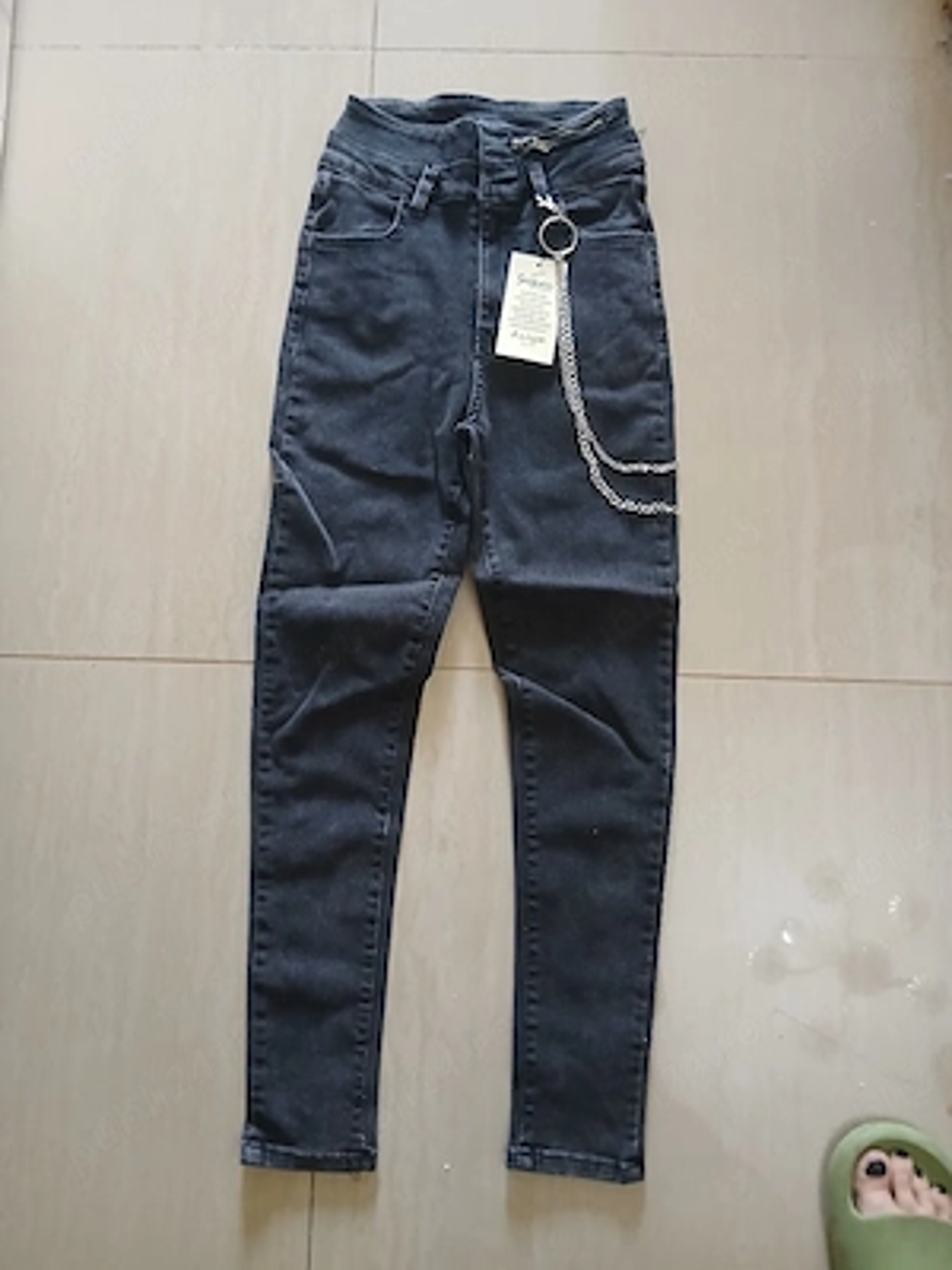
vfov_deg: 67.3
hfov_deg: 53.1
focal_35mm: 26
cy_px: 635
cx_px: 476
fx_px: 953
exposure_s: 1/25.1
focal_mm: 3.98
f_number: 1.8
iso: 500
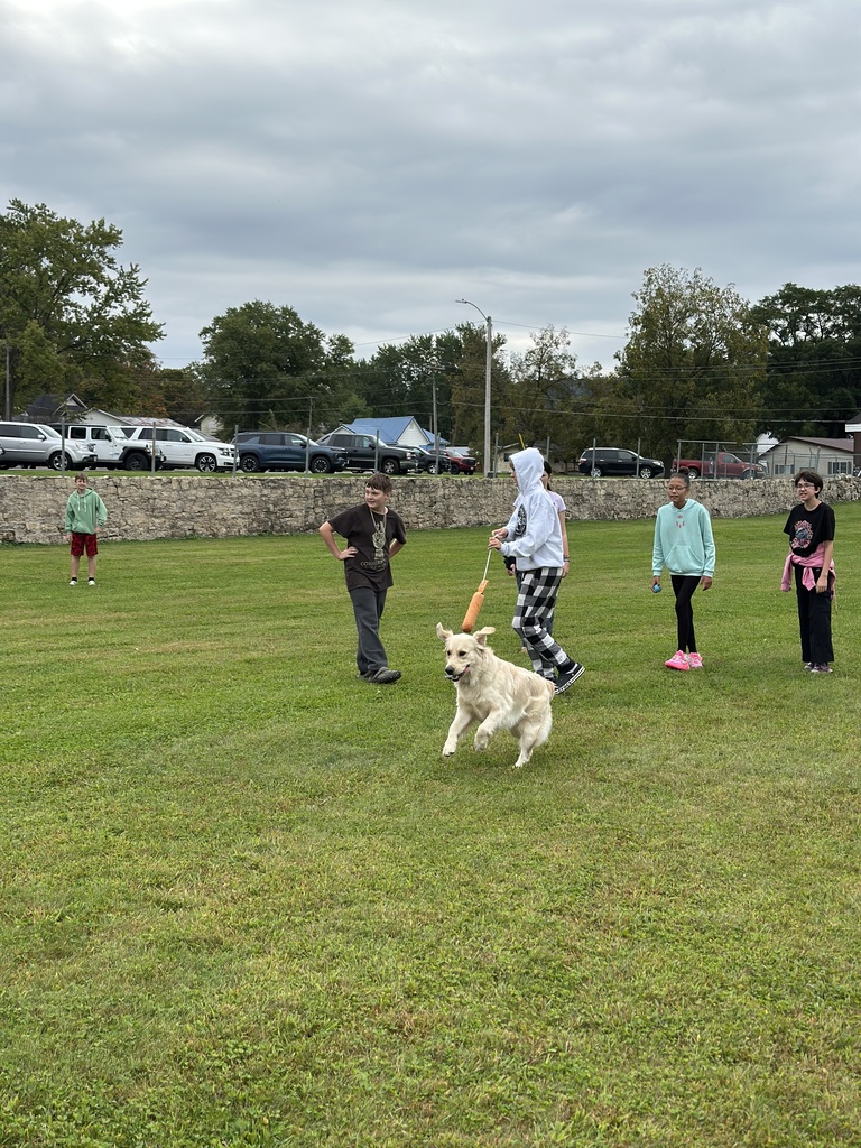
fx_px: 1592
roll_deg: -1.0
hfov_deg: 30.3
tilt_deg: -2.2
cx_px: 430
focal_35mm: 48
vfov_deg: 39.7
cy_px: 574
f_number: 1.78
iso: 100
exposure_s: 1/2114
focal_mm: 6.86
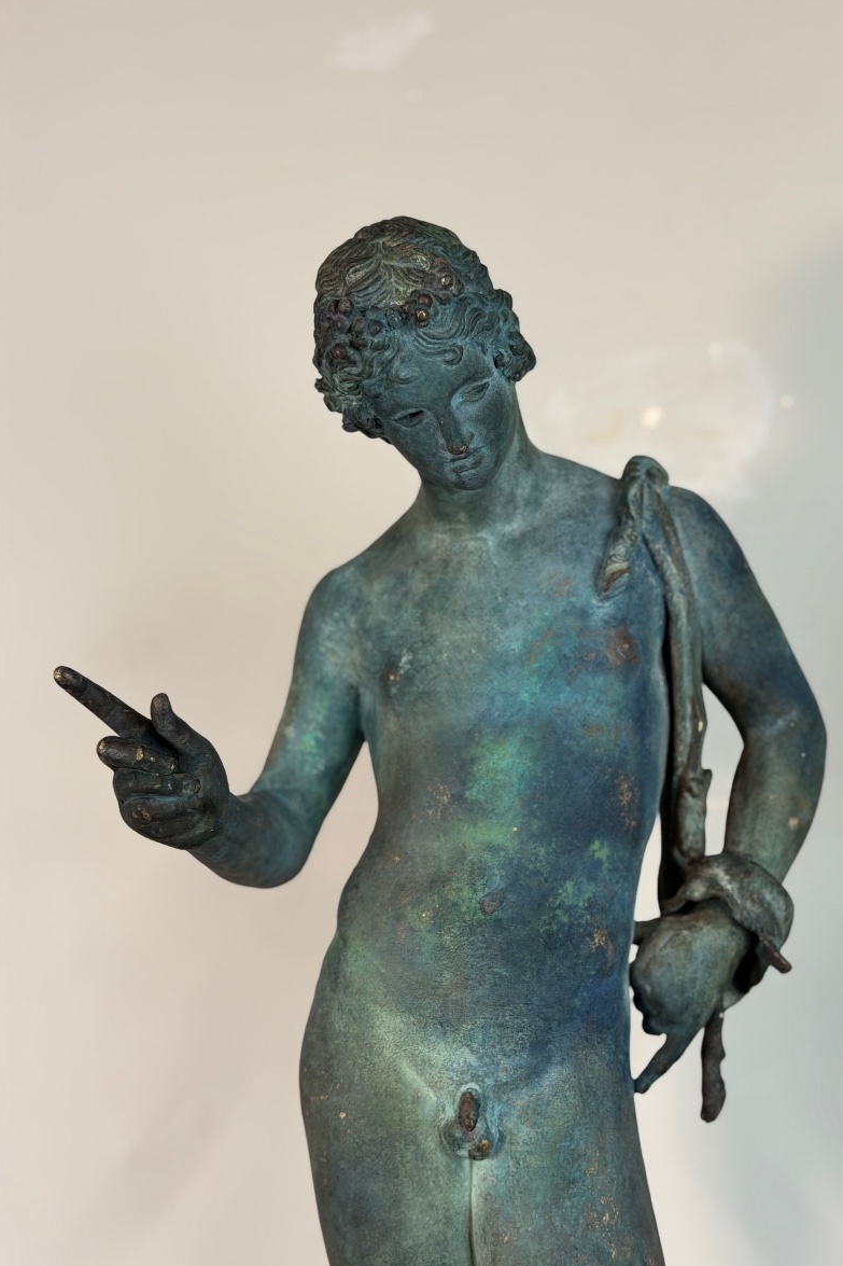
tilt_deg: +5.9
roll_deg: +0.5
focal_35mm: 51
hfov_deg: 26.4
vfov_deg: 38.9
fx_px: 1792
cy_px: 626
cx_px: 480
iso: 160
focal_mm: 6.76
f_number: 1.78
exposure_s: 1/50
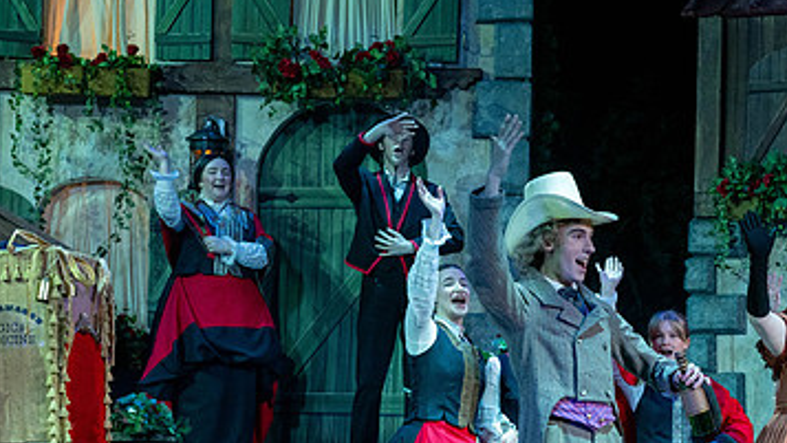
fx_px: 2484
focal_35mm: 119
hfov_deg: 18.0
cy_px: 378
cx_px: 525
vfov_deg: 10.2
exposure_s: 1/160
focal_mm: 70
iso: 1600
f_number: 5.6
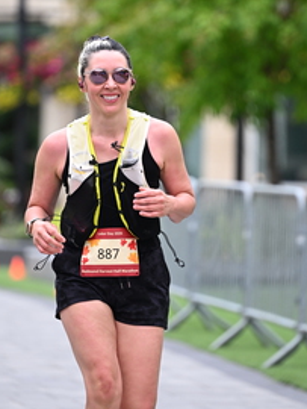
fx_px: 4156
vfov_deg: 5.6
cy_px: 138
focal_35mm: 352
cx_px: 154
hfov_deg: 4.2
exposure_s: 1/1250
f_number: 2.8
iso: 640
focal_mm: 180
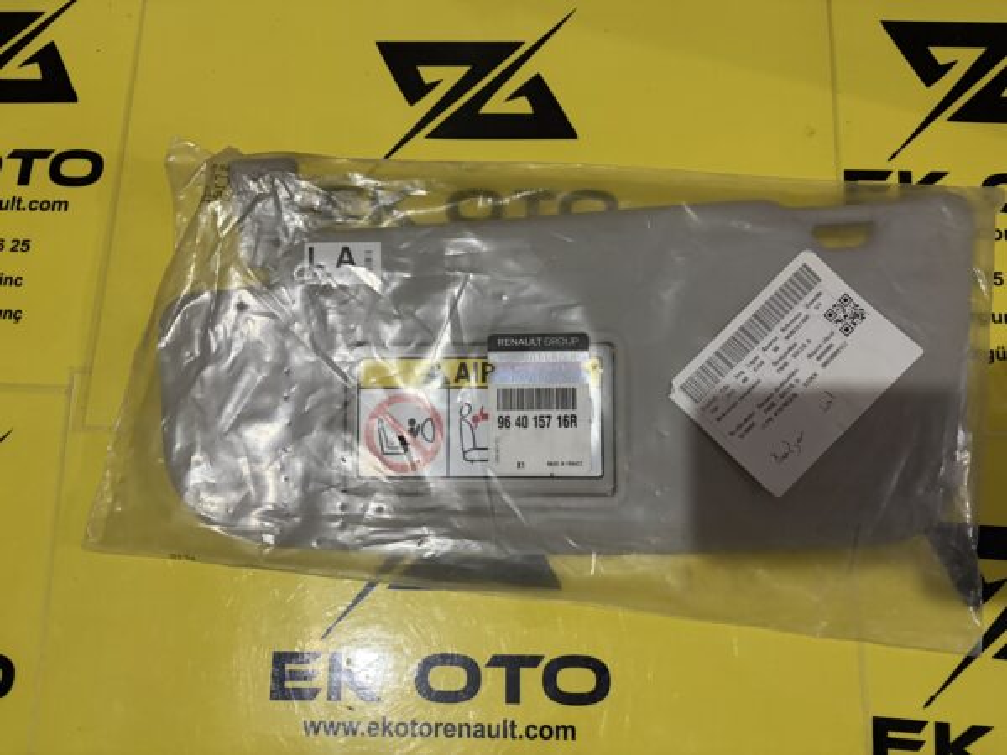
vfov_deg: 53.1
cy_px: 378
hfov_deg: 67.3
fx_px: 756
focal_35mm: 26
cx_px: 504
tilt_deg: -76.6
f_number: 1.6
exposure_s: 1/33
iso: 500
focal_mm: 5.96
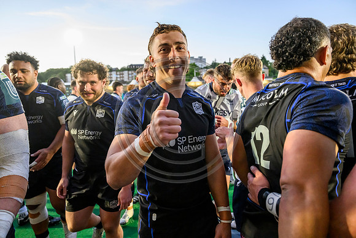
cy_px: 119
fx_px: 237
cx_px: 178
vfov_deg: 53.2
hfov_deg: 73.7
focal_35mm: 24
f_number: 3.5
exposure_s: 1/1000
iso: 4000
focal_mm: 24
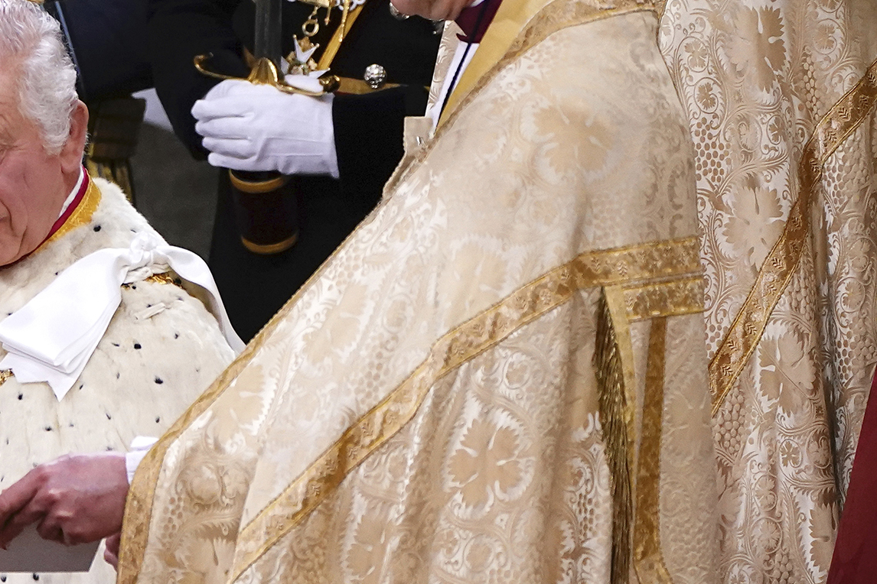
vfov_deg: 1.9
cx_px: -27
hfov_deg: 2.9
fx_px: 17466
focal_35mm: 717
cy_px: 271
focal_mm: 274
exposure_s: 1/125
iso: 5000
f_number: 5.6
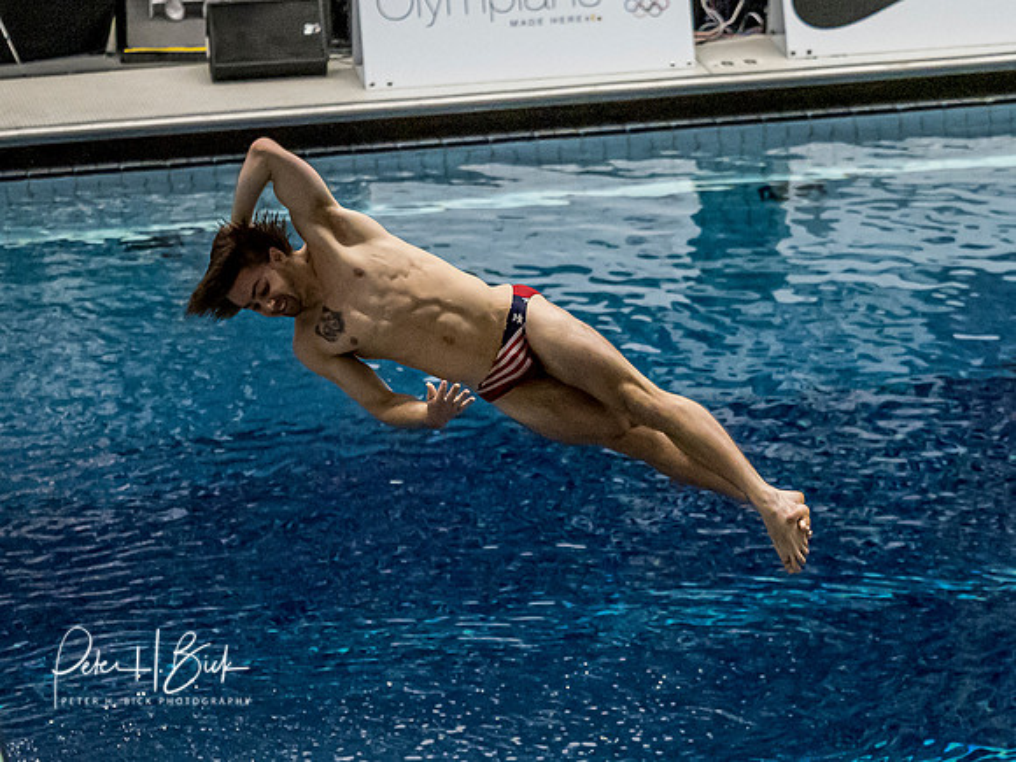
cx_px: 483
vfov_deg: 6.0
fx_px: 7228
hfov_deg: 8.0
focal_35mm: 246
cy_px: 348
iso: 4000
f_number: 2.8
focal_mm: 73
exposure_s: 1/1600
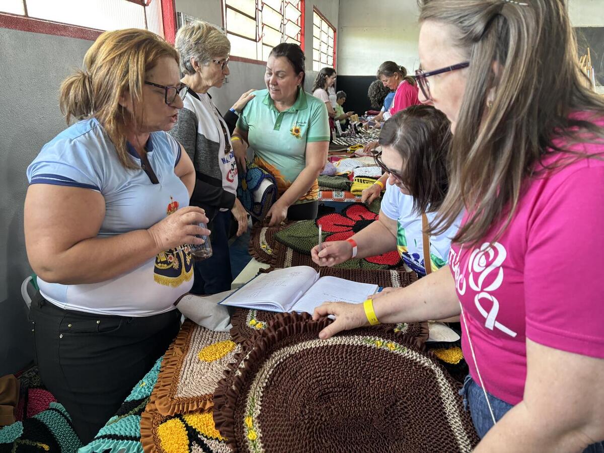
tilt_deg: -16.8
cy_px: 226
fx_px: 454
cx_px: 302
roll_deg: -0.8
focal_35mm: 26
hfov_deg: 67.3
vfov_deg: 53.1
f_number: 1.6
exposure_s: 1/60
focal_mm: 5.96
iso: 250
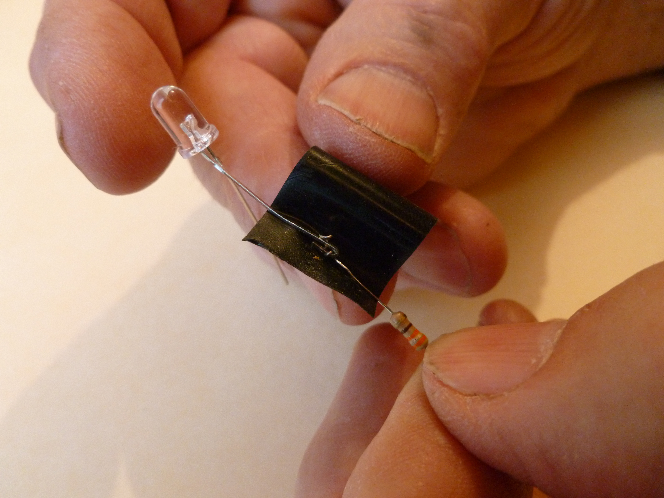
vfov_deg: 49.7
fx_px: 537
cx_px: 332
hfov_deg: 63.4
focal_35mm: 28
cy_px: 249
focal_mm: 5
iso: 400
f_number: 3.3
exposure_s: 1/60
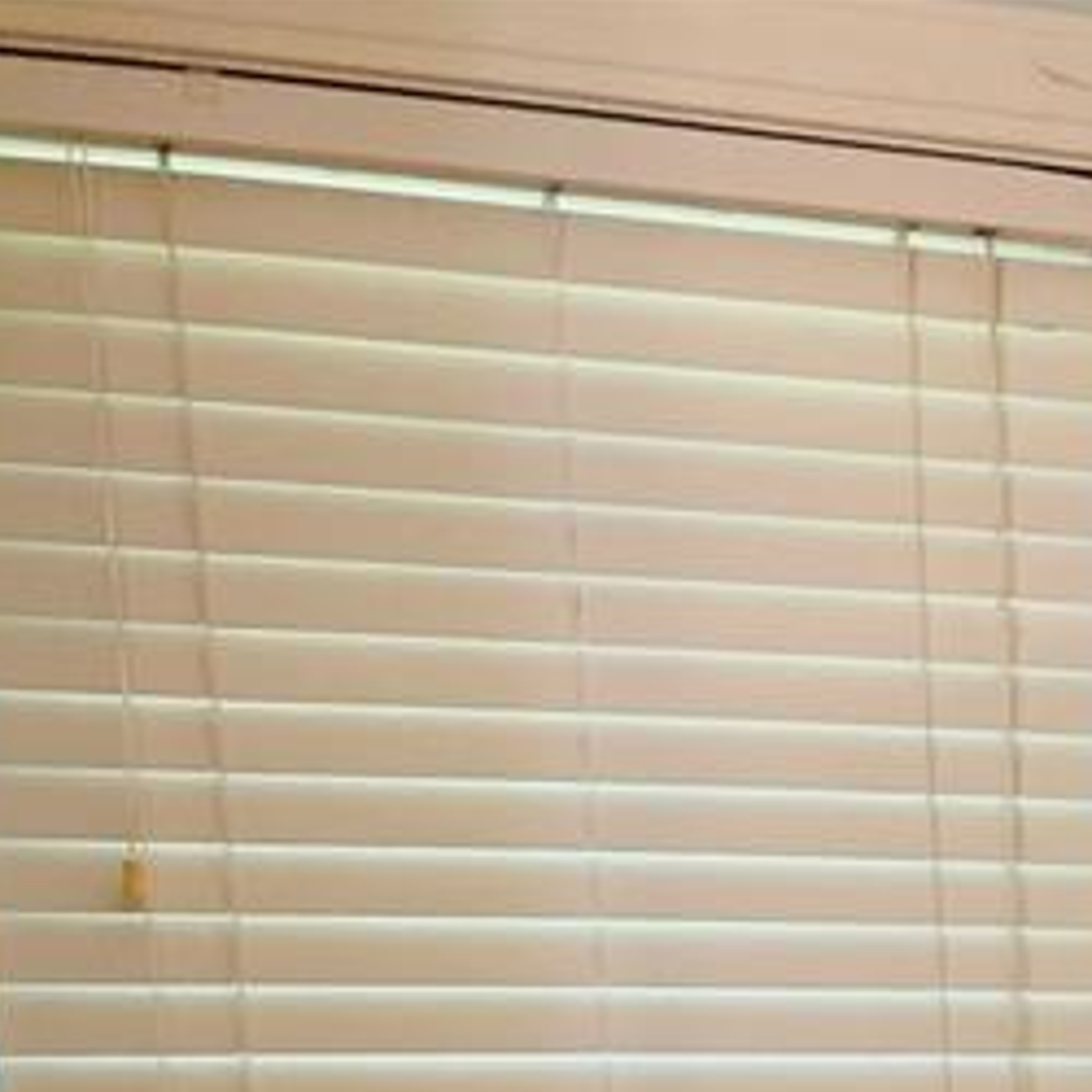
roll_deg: +1.4
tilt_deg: -8.8
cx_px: 1206
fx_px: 2712
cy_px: 1669
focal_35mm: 76
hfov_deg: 21.6
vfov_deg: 19.6
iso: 100
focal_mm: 3.99
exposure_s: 1/60
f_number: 1.8
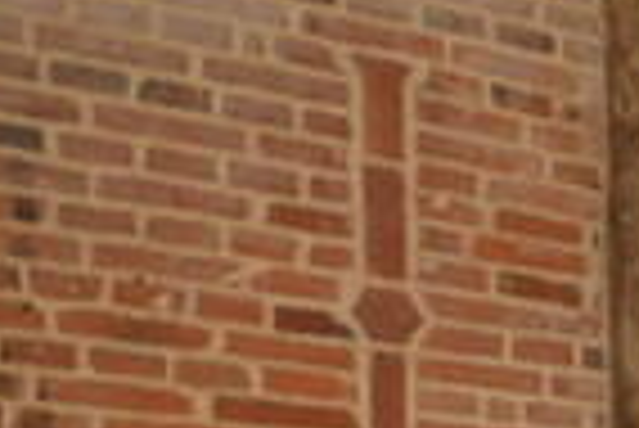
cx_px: 1930
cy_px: 890
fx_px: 1919
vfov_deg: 11.3
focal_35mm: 108
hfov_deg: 11.2
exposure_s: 1/60
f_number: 4
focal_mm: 10
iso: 450
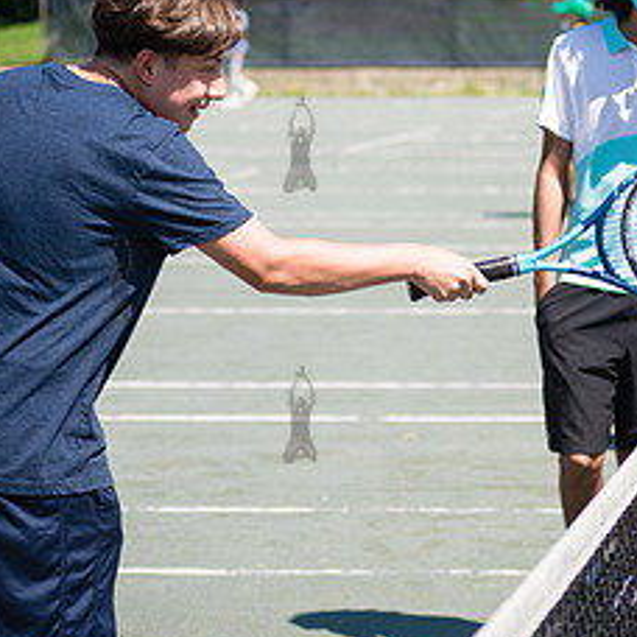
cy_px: 278
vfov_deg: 9.7
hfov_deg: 9.6
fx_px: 3747
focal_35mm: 180
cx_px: 659
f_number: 4.5
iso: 125
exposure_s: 1/1000
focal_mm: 80
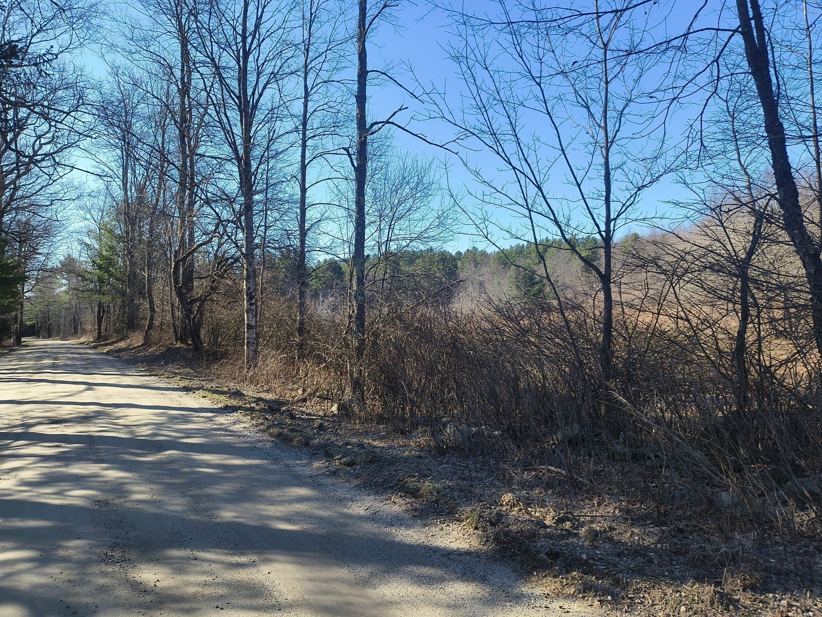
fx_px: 594
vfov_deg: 54.9
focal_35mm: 25
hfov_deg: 69.4
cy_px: 308
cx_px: 411
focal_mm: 4.68
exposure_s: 1/645
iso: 100
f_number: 1.7
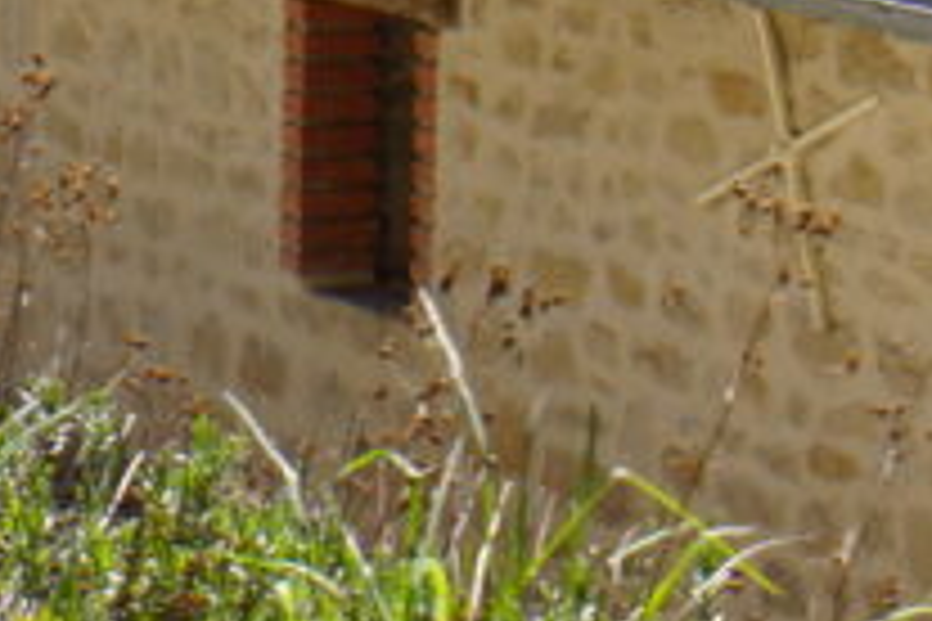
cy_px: -675
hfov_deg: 6.8
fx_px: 7688
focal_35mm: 297
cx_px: -743
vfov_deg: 4.6
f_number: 10
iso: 100
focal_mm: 40
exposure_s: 1/125
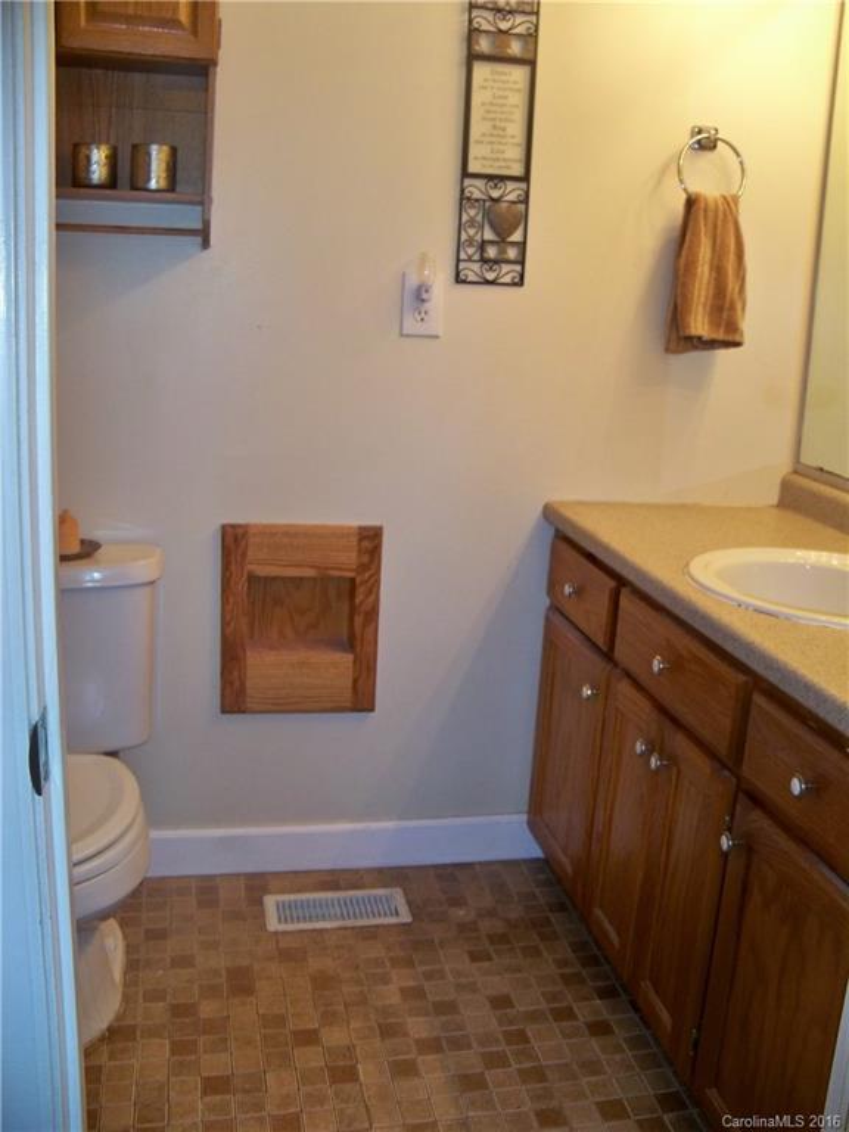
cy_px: 566
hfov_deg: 40.7
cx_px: 424
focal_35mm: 35
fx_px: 1145
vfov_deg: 52.6
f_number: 3.5
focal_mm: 6.2
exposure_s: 1/30
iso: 200
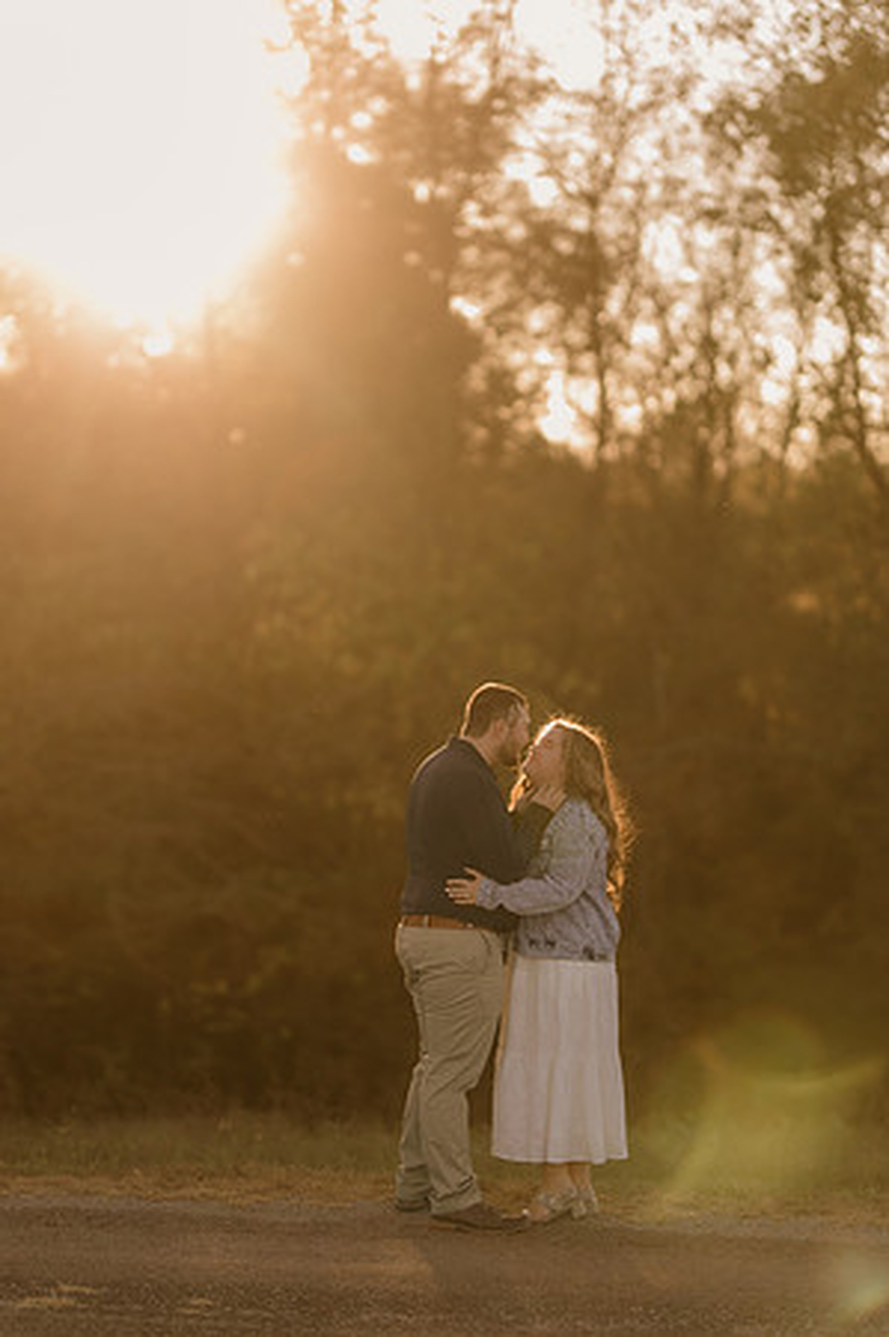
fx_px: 3156
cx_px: 444
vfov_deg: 23.9
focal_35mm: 85
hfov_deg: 16.0
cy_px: 668
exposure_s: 1/1000
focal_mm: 85
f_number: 1.4
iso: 50
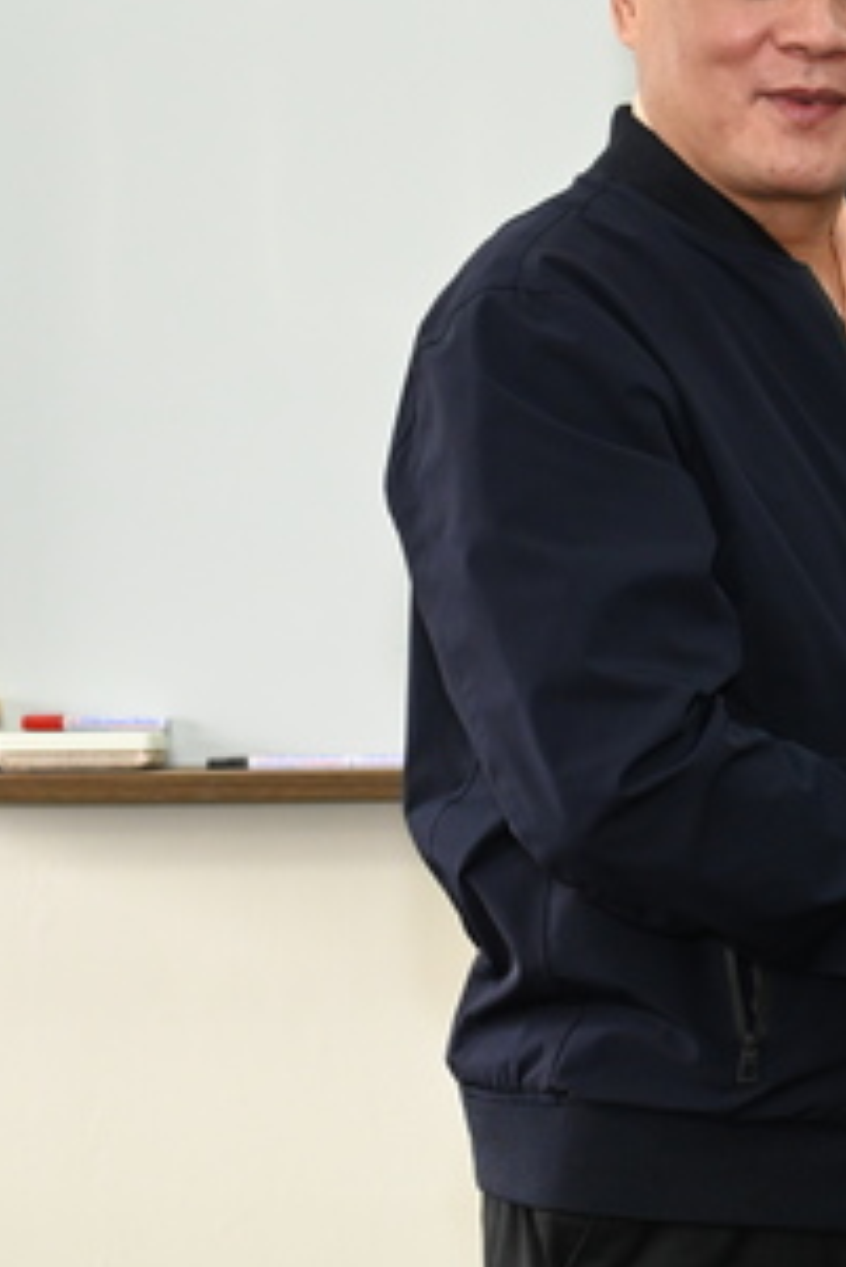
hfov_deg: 11.7
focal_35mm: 114
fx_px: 4014
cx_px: 1115
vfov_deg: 17.9
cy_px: 373
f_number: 7.1
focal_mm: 49
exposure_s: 1/160
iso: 2500
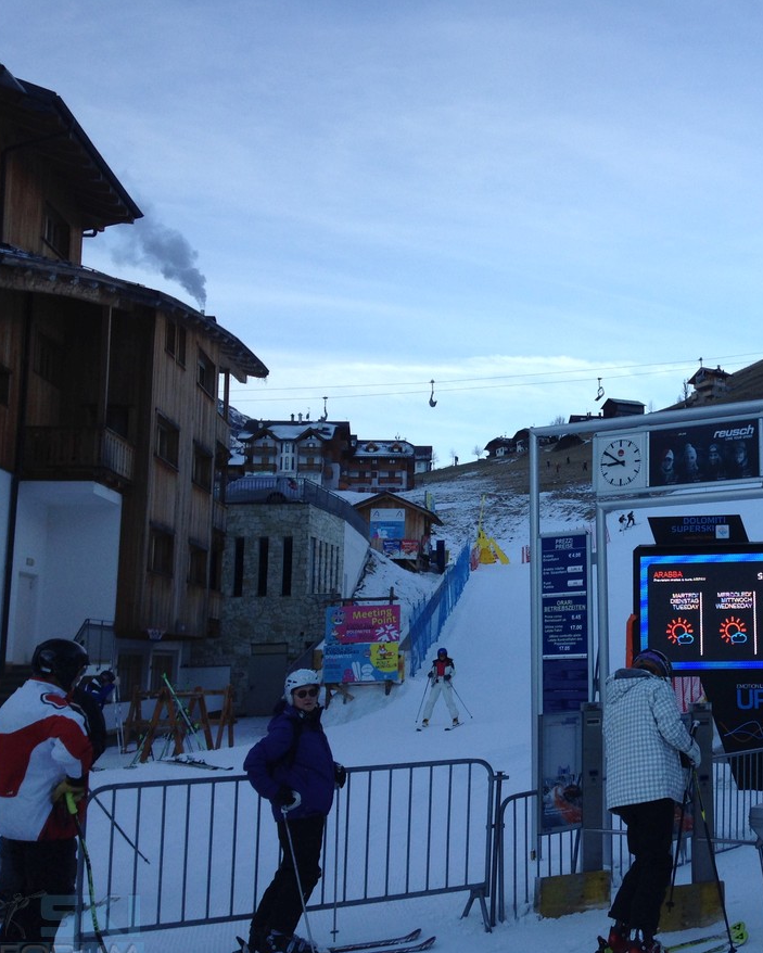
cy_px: 478
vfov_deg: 42.0
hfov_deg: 32.9
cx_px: 639
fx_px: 1241
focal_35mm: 44
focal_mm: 4.12
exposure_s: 1/616
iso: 50
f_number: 2.4
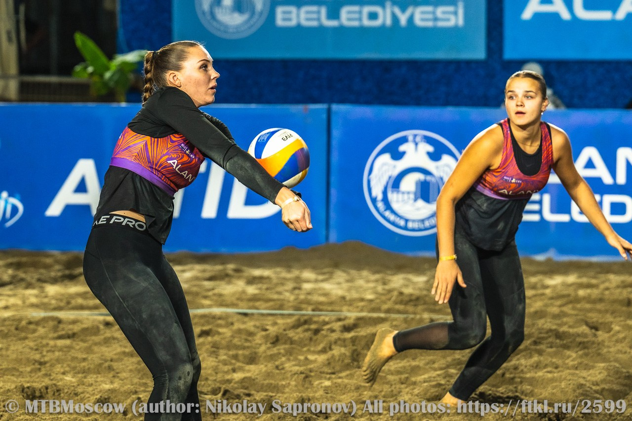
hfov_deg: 11.0
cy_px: 210
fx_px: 3282
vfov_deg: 7.3
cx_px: 316
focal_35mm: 187
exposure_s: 1/1600
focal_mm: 125
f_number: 3.5
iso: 1250
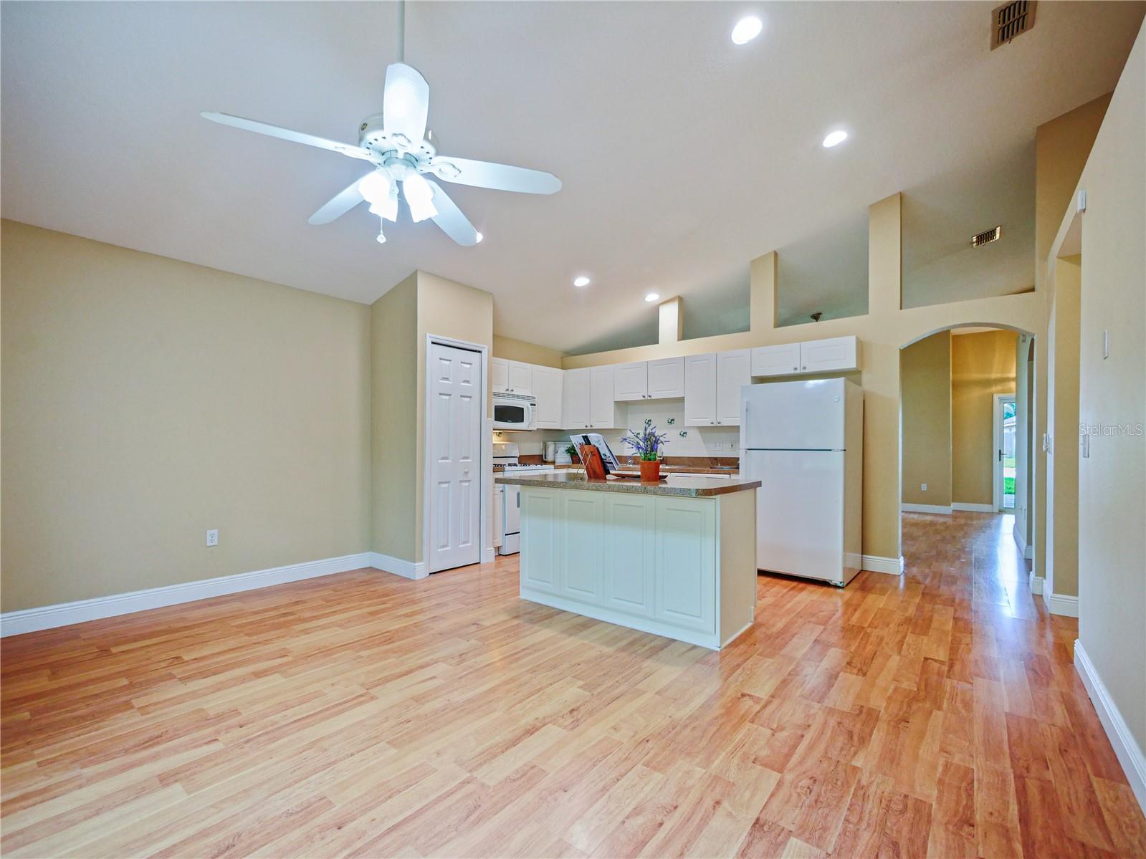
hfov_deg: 102.1
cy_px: 430
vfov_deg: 85.7
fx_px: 463
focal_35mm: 14
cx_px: 573
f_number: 4
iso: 800
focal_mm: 7
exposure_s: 1/60
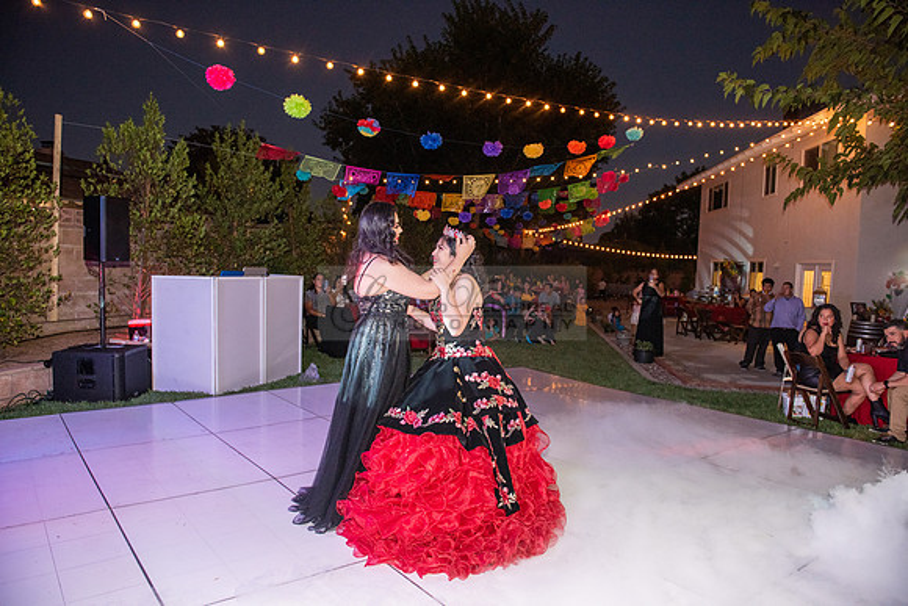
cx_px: 454
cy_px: 303
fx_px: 605
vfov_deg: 53.2
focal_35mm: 24
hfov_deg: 73.7
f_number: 4
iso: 1600
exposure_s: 1/200
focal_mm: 24
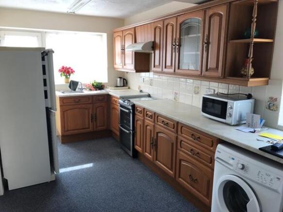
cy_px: 106
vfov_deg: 49.7
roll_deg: -0.7
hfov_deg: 63.5
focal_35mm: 28
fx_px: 229
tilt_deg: -11.8
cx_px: 142
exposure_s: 1/123
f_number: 1.8
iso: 20
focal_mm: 3.99
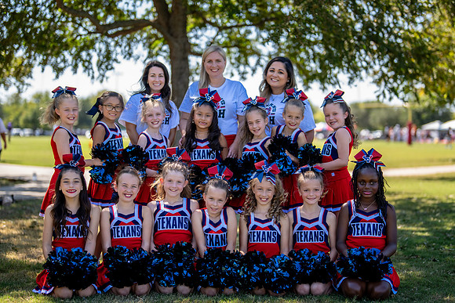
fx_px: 836
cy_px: 156
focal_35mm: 66
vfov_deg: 20.6
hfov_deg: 30.4
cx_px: 244
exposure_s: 1/2000
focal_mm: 50
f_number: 1.2
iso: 100
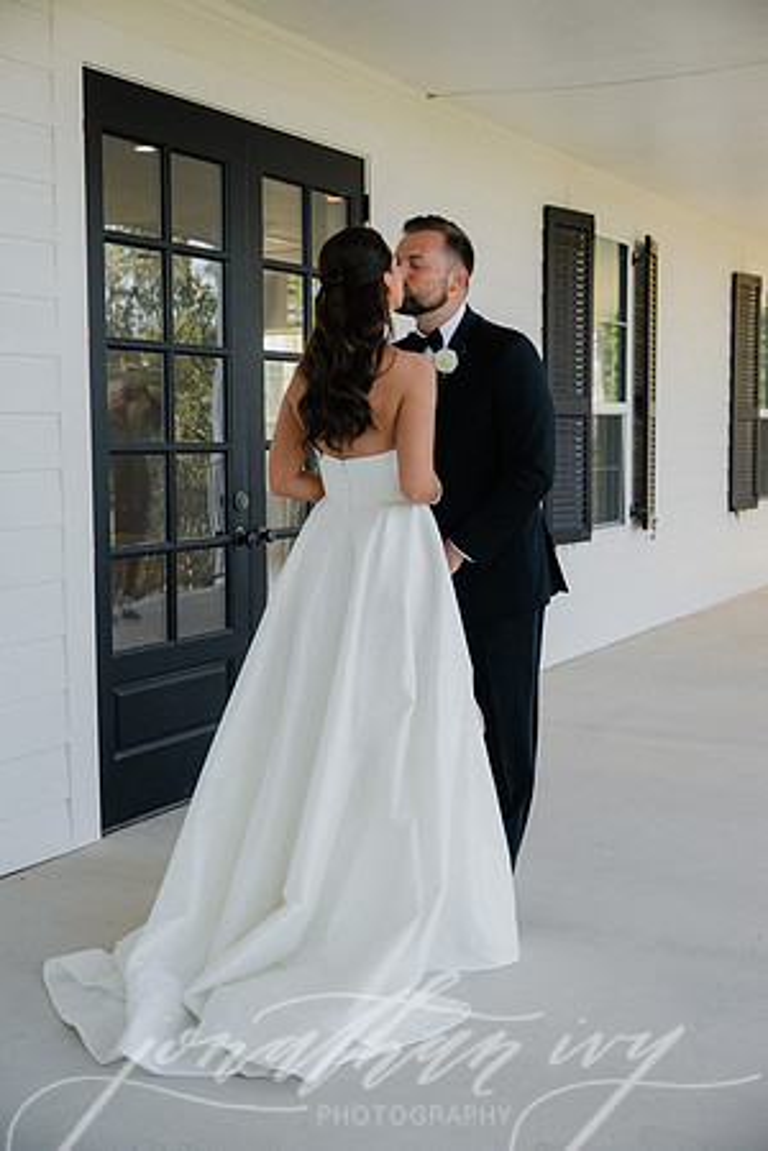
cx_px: 384
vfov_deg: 43.6
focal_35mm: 45
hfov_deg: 29.9
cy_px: 576
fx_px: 1440
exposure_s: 1/3200
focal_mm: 45
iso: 1600
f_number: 3.2
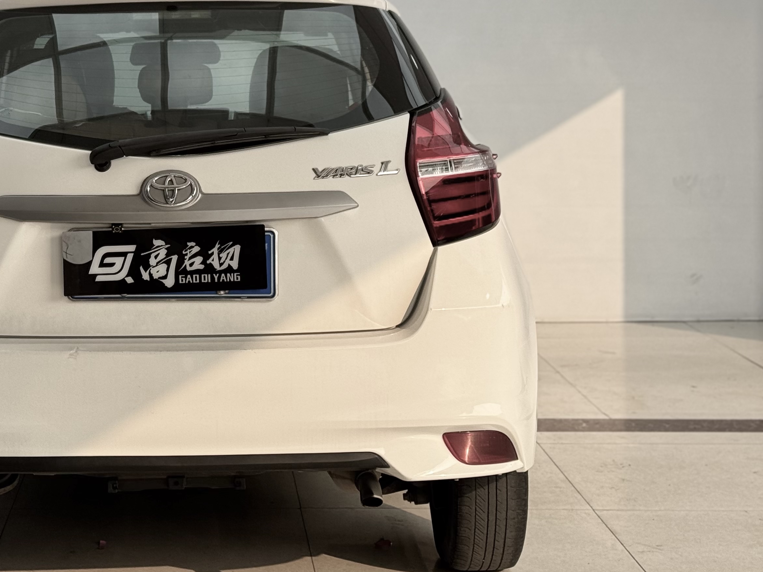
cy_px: 99
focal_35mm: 83
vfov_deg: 17.6
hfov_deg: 23.3
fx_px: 1829
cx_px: 177
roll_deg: +0.6
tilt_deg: -1.6
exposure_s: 1/1869
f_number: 1.78
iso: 64
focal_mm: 6.76
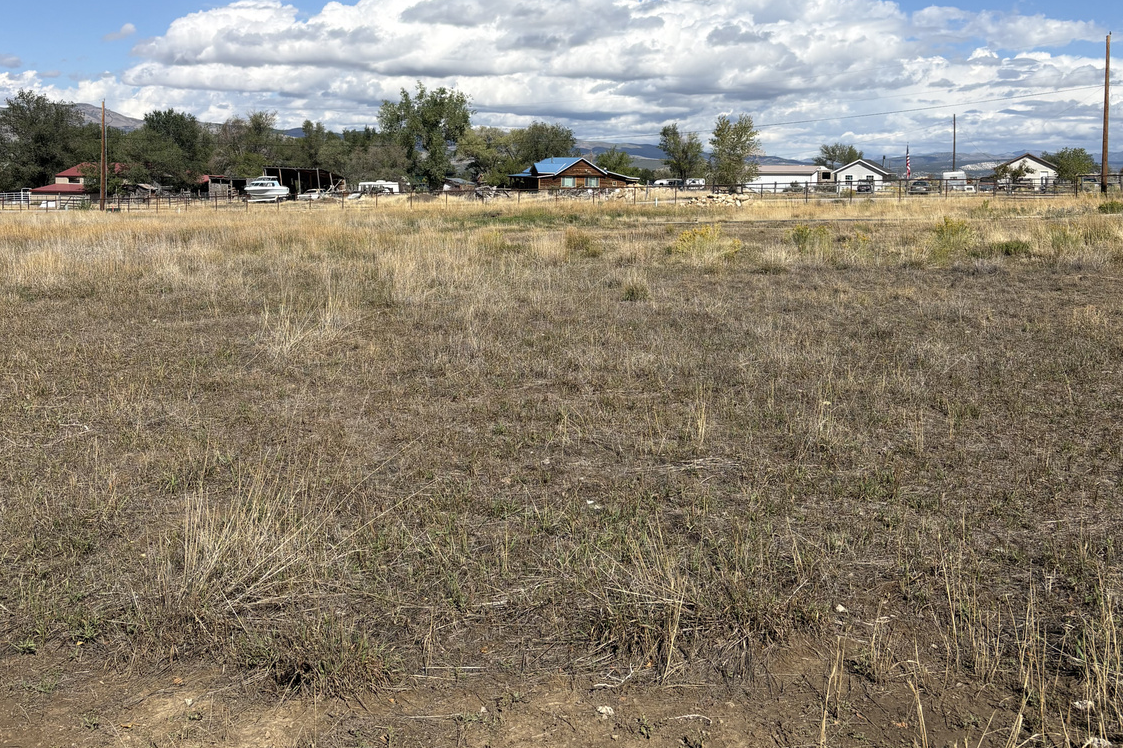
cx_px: 554
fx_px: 1154
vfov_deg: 35.3
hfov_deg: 51.9
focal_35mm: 37
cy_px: 214
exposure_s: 1/5814
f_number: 1.6
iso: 50
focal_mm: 5.96
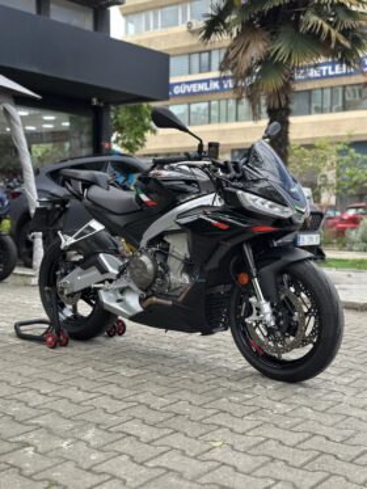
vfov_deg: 39.6
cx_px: 184
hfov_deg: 30.3
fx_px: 678
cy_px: 244
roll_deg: -0.5
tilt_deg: -2.5
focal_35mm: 48
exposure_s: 1/980
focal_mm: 6.86
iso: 80
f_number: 1.78
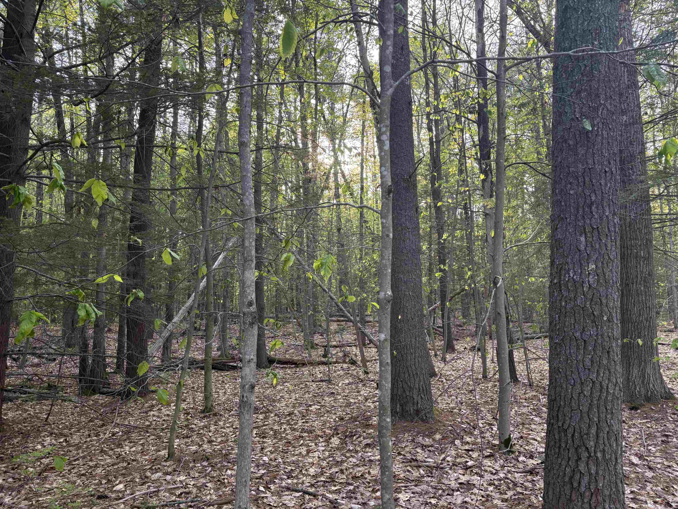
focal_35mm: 26
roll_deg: -0.3
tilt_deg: +7.4
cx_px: 339
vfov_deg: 53.1
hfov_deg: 67.3
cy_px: 254
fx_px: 509
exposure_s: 1/160
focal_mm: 5.96
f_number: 1.6
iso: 125
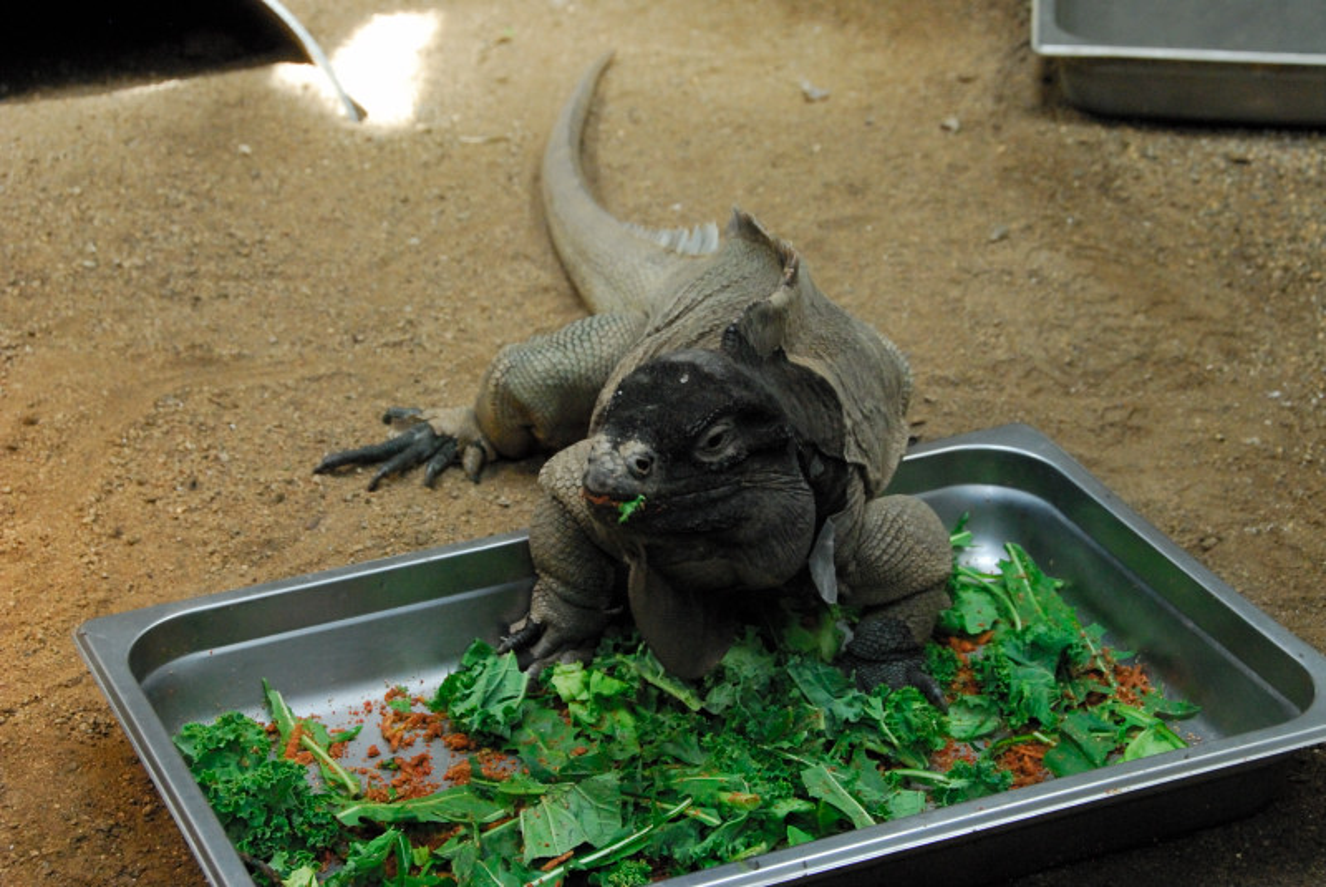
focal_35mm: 82
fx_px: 3041
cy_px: 444
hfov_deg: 24.6
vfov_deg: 16.6
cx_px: 663
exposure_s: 1/60
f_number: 8
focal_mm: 55
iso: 1600
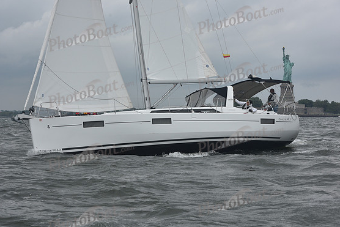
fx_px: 690
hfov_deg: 27.7
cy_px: 115
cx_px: 166
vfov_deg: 18.7
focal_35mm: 73
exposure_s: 1/640
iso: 250
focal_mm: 70
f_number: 8
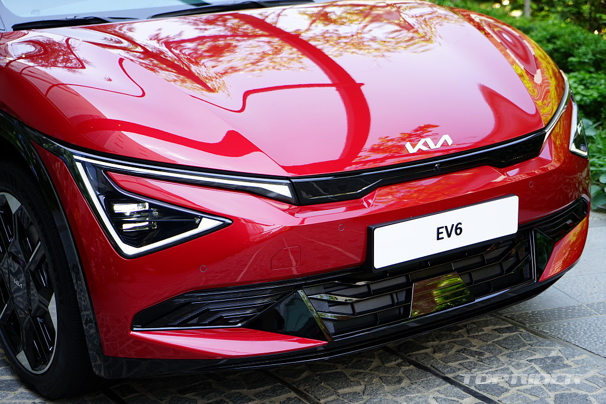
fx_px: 1178
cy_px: 202
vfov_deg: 19.5
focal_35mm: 70
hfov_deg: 28.8
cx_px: 303
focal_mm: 70
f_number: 4
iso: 100
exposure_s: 1/80
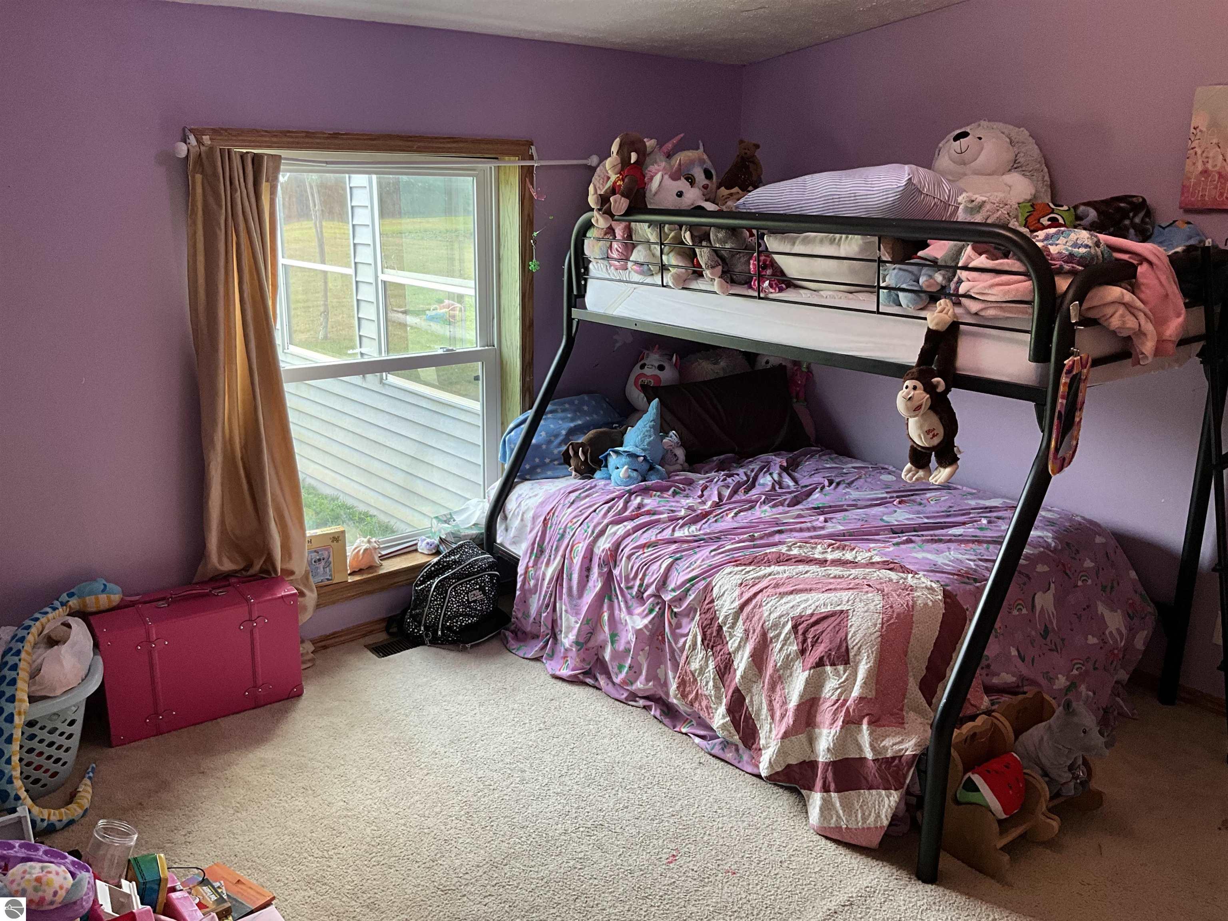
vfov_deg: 48.2
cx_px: 614
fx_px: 1029
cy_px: 460
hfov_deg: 61.7
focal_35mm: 29
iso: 40
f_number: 1.8
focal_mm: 3
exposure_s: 1/60
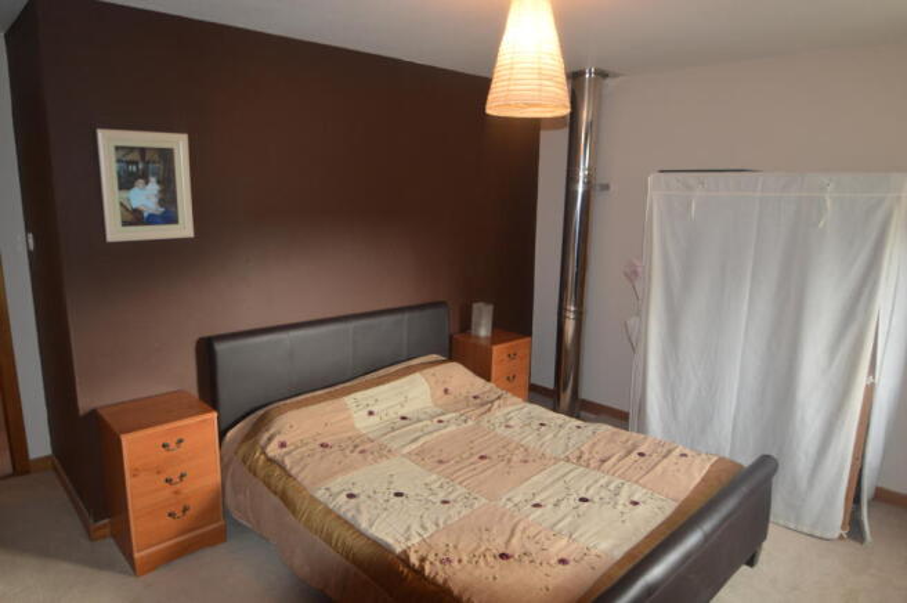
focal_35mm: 21
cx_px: 454
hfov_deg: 81.3
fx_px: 529
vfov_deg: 59.4
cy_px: 302
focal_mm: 14
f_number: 4
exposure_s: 1/60
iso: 720
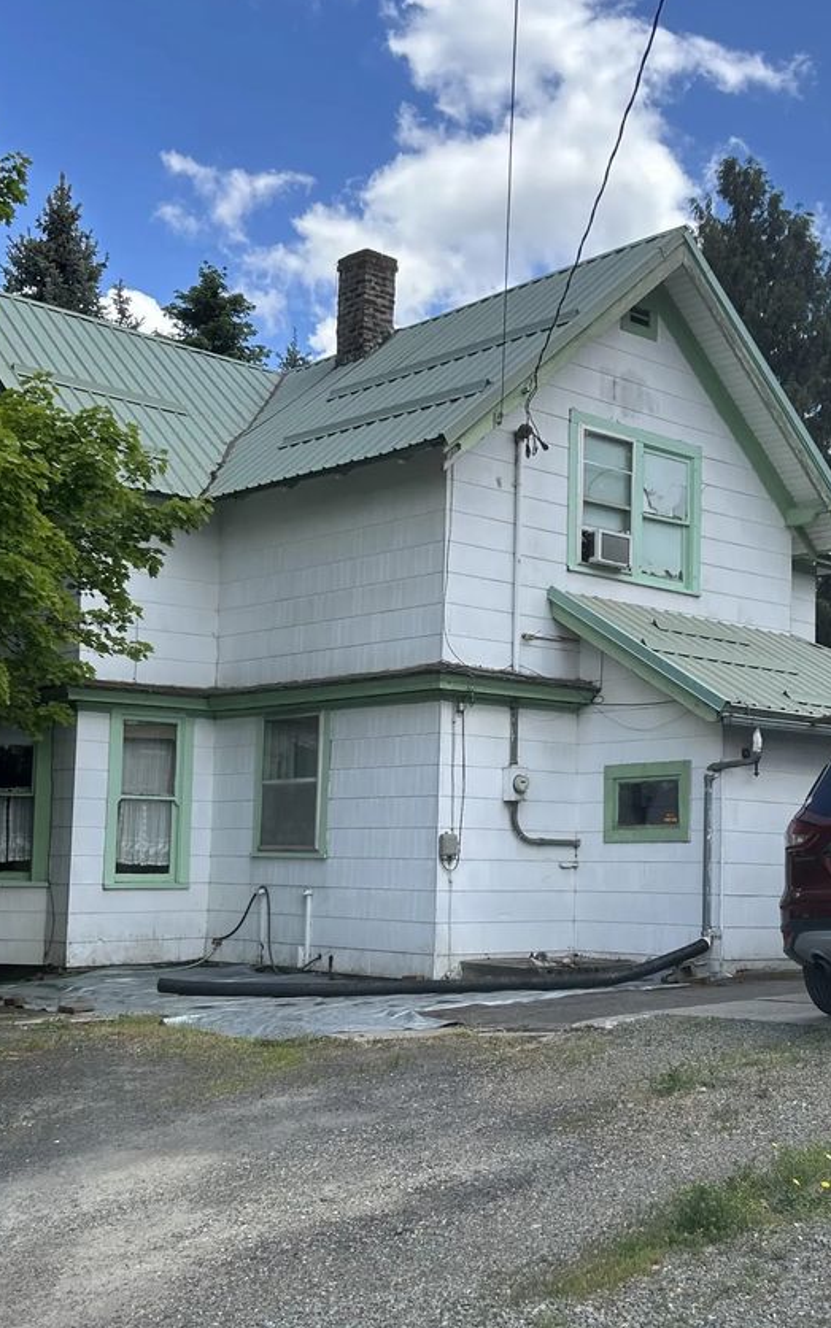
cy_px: 760
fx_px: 1629
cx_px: 567
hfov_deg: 28.4
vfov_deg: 44.2
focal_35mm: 45
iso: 50
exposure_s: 1/2695
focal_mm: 5.7
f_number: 1.5
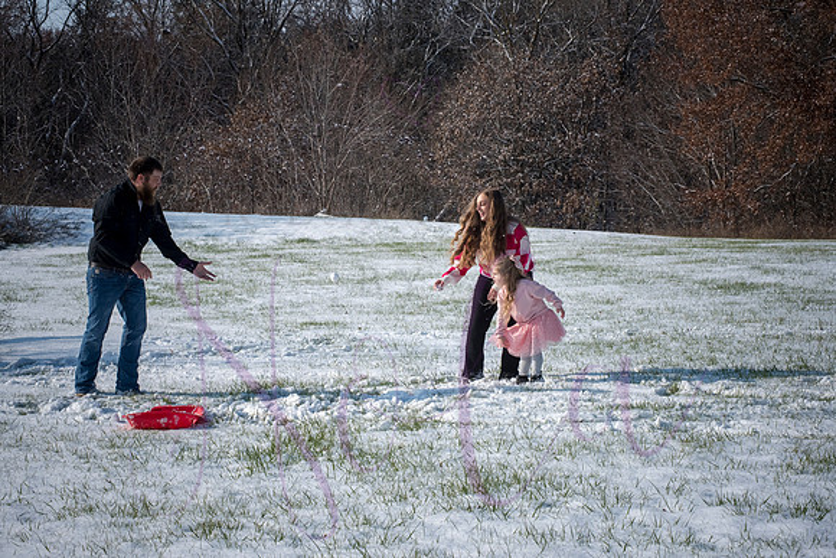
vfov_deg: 17.1
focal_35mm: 80
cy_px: 279
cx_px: 418
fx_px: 1858
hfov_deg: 25.4
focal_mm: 80
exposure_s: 1/1000
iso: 640
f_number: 14
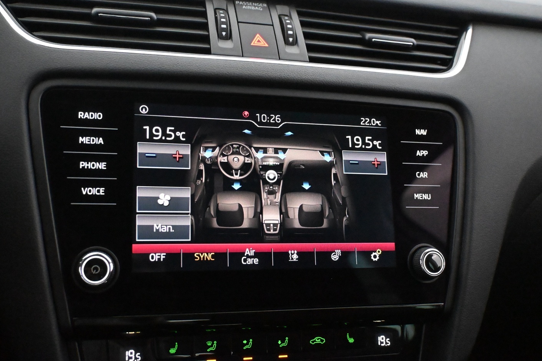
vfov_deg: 35.1
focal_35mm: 38
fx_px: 572
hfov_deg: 50.7
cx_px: 256
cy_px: 176
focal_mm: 22
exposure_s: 1/100
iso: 12800
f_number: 4
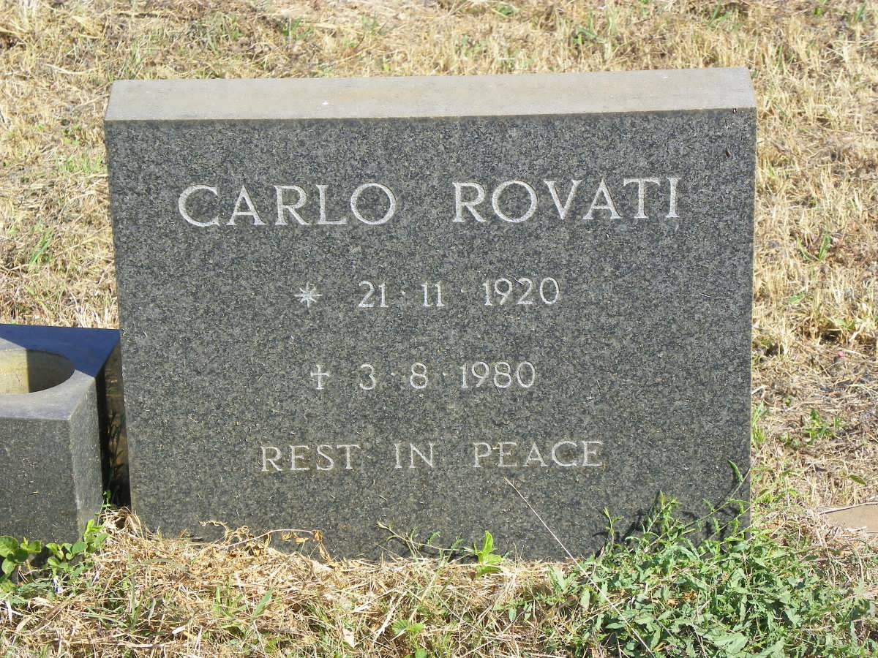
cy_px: 329
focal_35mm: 133
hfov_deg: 14.8
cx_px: 439
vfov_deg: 11.1
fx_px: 3373
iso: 64
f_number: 4.5
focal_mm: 23.6
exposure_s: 1/250
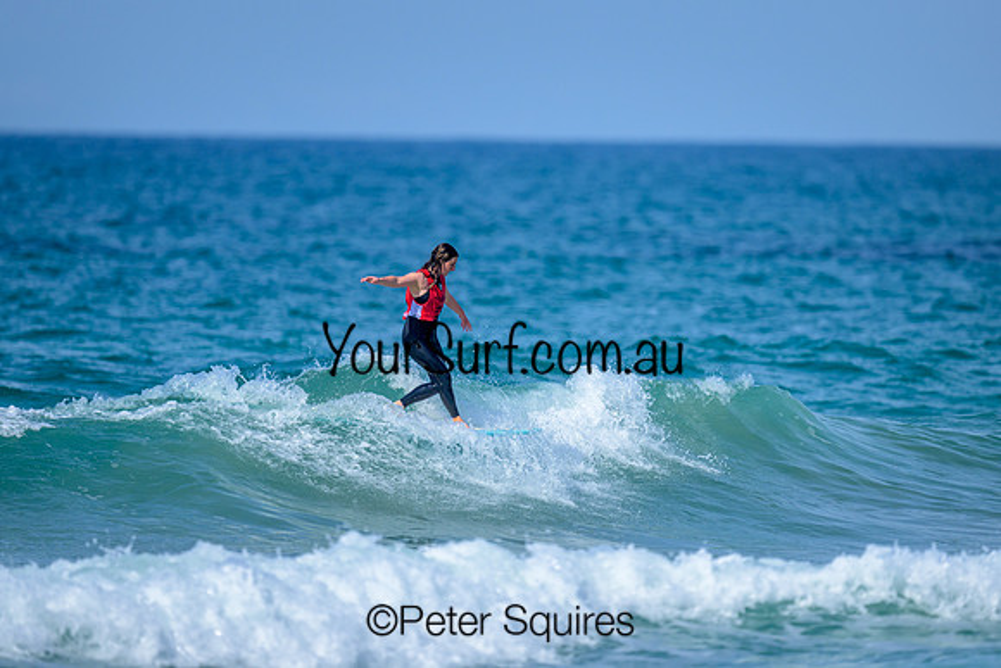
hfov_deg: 2.6
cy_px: 334
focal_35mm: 800
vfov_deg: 1.7
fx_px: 22249
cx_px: 500
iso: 250
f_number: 6.3
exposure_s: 1/2000
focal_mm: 800
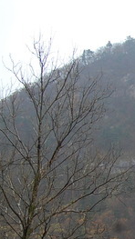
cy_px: 200
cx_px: 277
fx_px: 592
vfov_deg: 22.5
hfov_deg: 11.6
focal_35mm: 93
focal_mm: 20
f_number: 5.6
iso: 280
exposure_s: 1/125
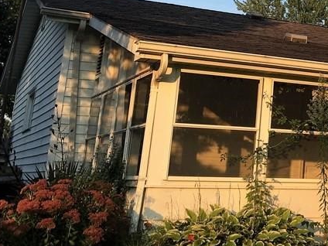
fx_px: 663
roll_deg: -0.9
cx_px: 386
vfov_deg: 20.3
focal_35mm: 70
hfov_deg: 25.2
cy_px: -7
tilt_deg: +15.2
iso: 25
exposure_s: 1/578
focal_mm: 4.15
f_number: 2.2
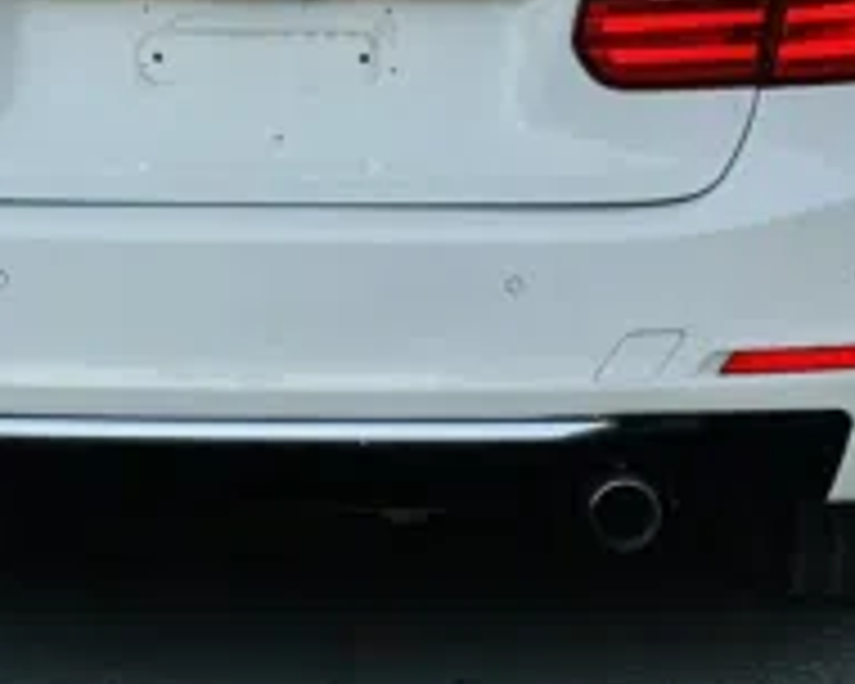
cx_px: 194
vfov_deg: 7.3
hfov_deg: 9.1
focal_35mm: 211
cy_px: -47
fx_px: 5339
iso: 50
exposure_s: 1/121
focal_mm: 9
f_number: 2.8
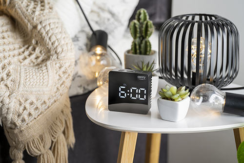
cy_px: 82
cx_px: 122
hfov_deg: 19.5
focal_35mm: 105
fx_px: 711
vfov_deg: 13.0
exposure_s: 1/125
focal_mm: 105
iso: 250
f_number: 3.5
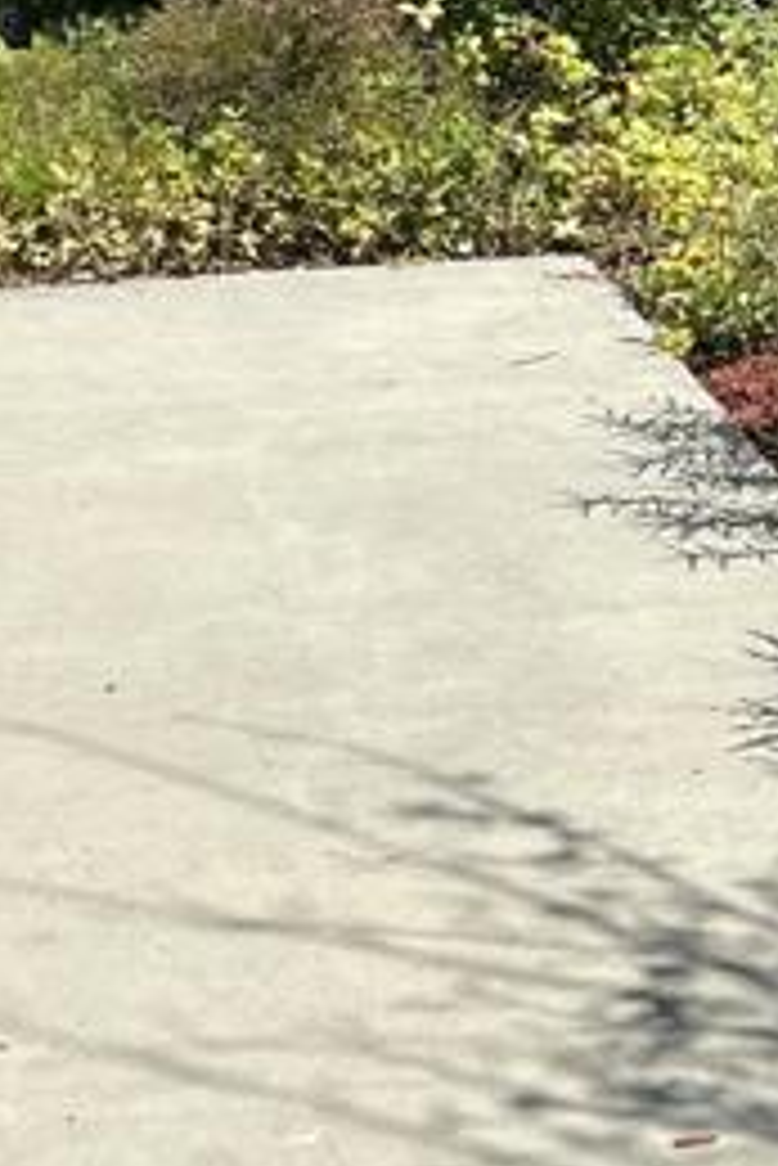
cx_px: 423
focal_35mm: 107
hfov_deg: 12.8
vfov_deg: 18.9
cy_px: 266
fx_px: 3464
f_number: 1.5
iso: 50
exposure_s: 1/5076
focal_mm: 5.7
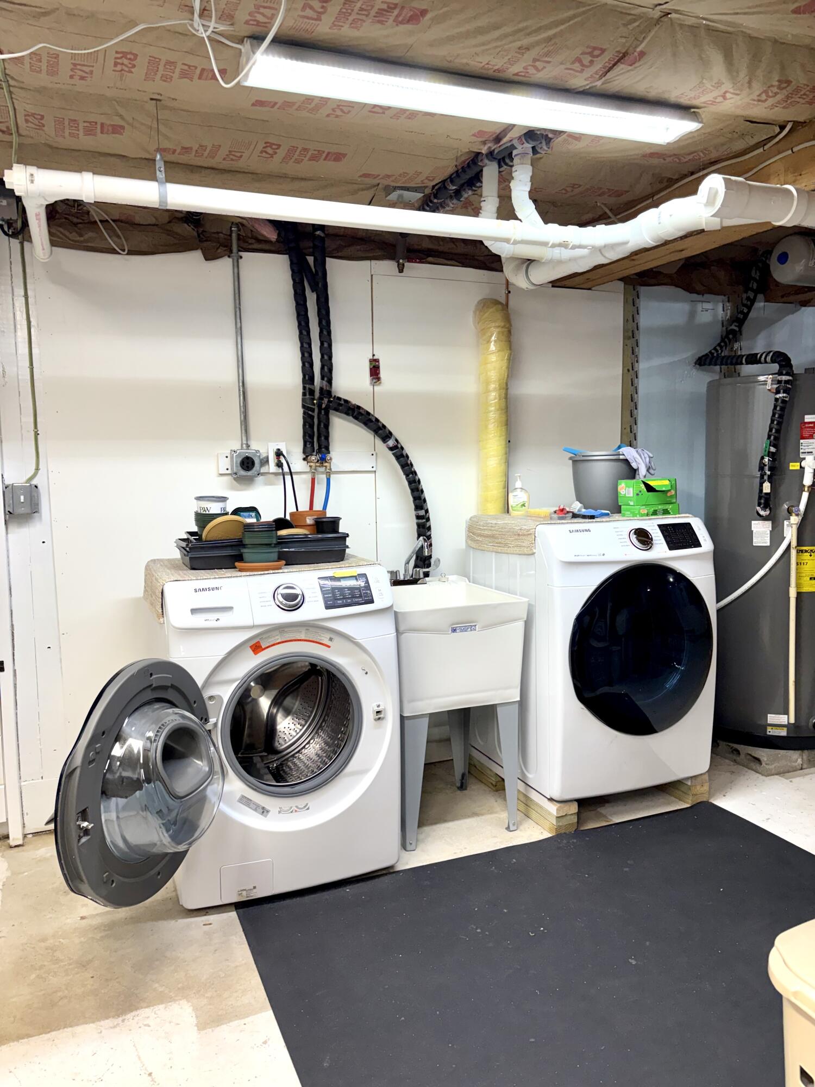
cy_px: 544
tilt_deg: -4.9
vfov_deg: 67.3
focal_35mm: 26
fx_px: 816
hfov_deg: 53.1
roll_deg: +1.9
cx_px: 408
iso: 100
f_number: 1.6
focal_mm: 5.96
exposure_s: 1/120
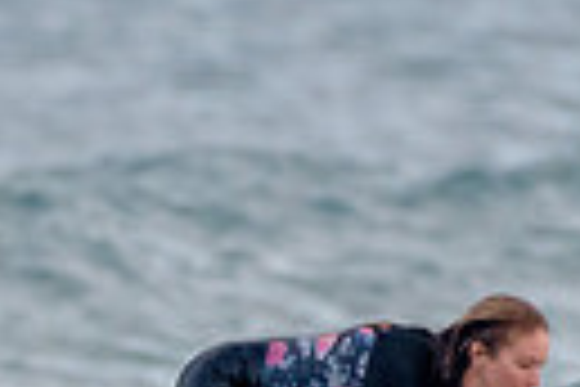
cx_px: 152
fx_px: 44334
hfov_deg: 0.7
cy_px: 648
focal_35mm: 2752
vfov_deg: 0.5
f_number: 5.6
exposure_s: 1/1250
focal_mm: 500
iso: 1000
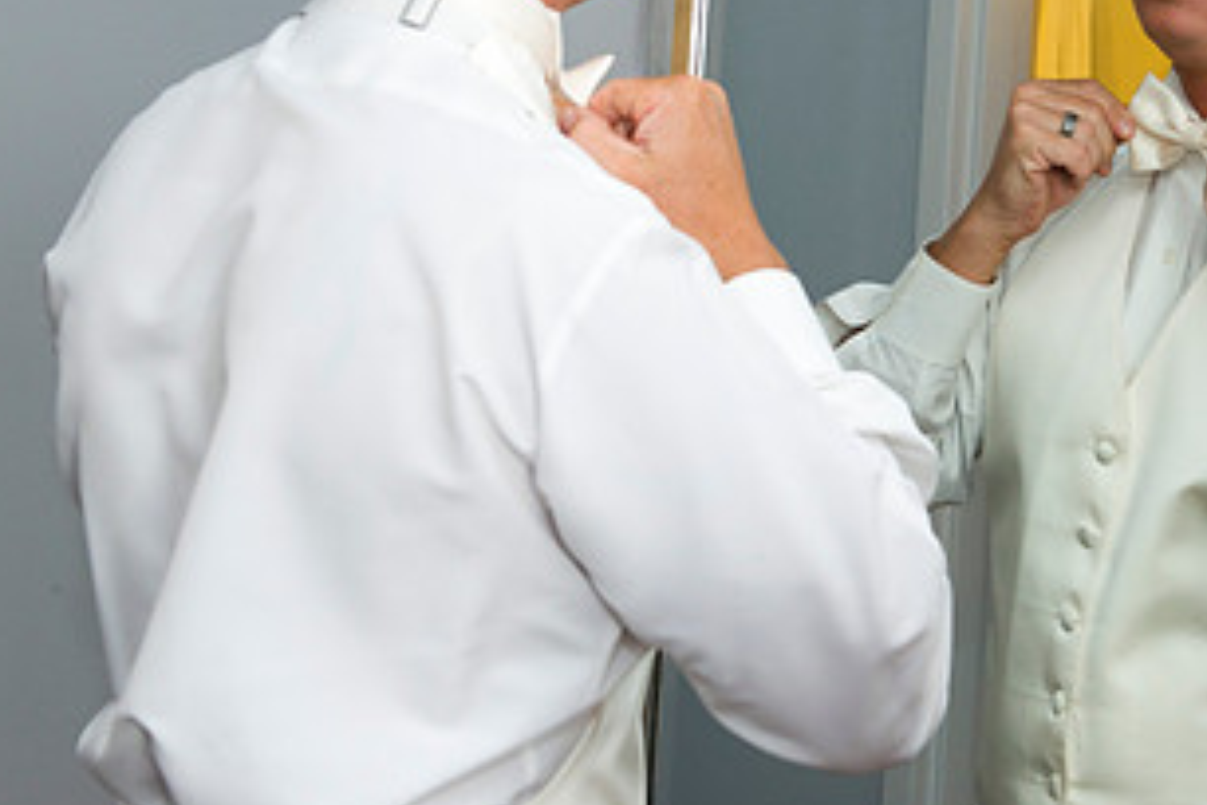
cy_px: 79
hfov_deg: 22.2
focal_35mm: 91
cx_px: 868
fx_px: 3051
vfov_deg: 14.9
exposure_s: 1/50
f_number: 5.6
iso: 640
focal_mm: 48
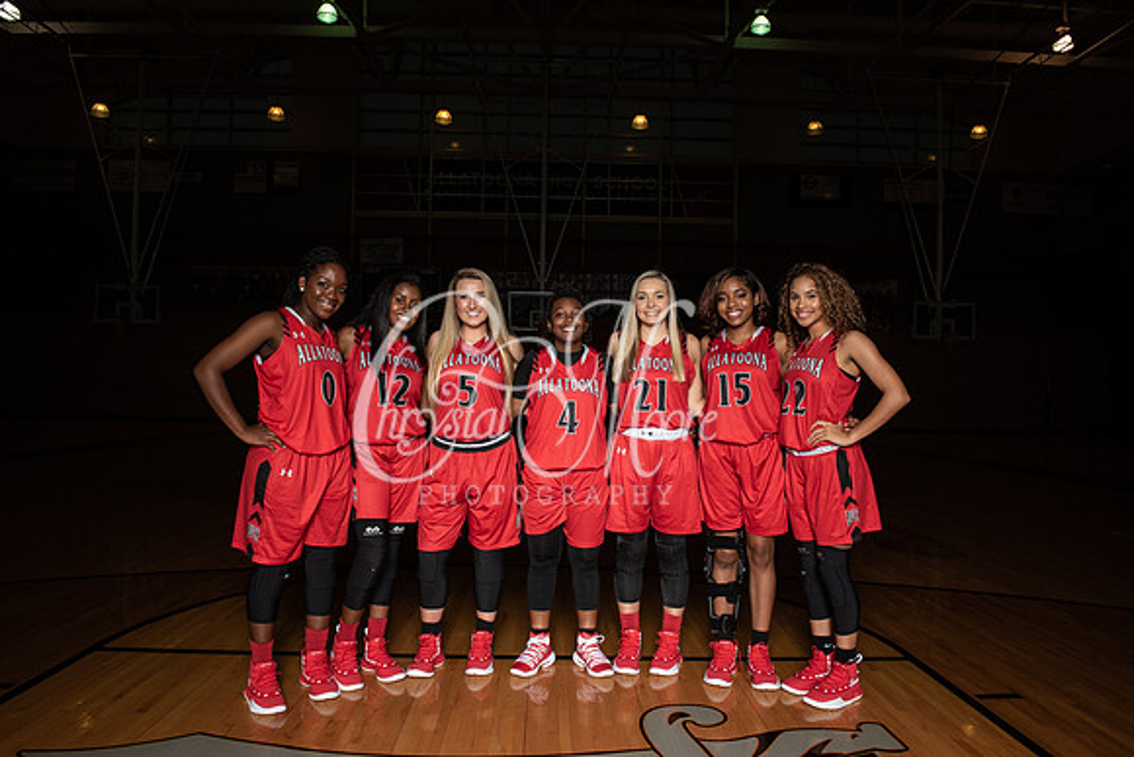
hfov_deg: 73.7
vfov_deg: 53.2
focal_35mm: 24
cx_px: 567
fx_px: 756
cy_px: 378
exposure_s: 1/200
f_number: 14
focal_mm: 24
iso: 320
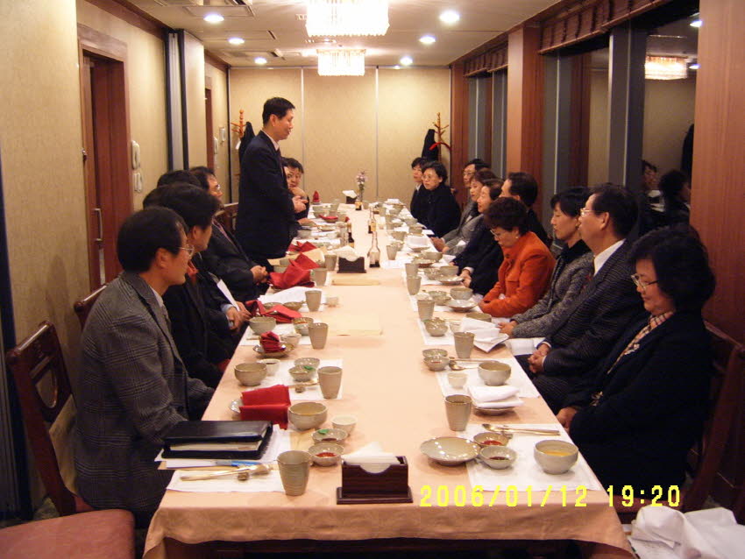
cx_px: 372
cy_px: 280
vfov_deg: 38.7
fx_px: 797
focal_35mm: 37
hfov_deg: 50.1
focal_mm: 6.2
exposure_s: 1/8
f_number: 2.9
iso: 141
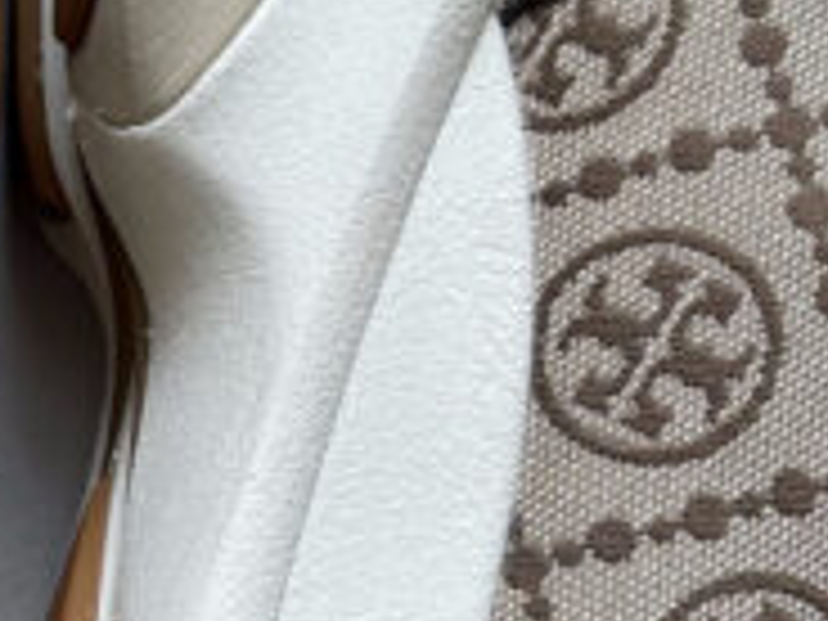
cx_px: 58
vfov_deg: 13.0
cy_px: 504
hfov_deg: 17.1
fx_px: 2703
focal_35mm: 113
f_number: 1.5
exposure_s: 1/404
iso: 50
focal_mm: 5.7
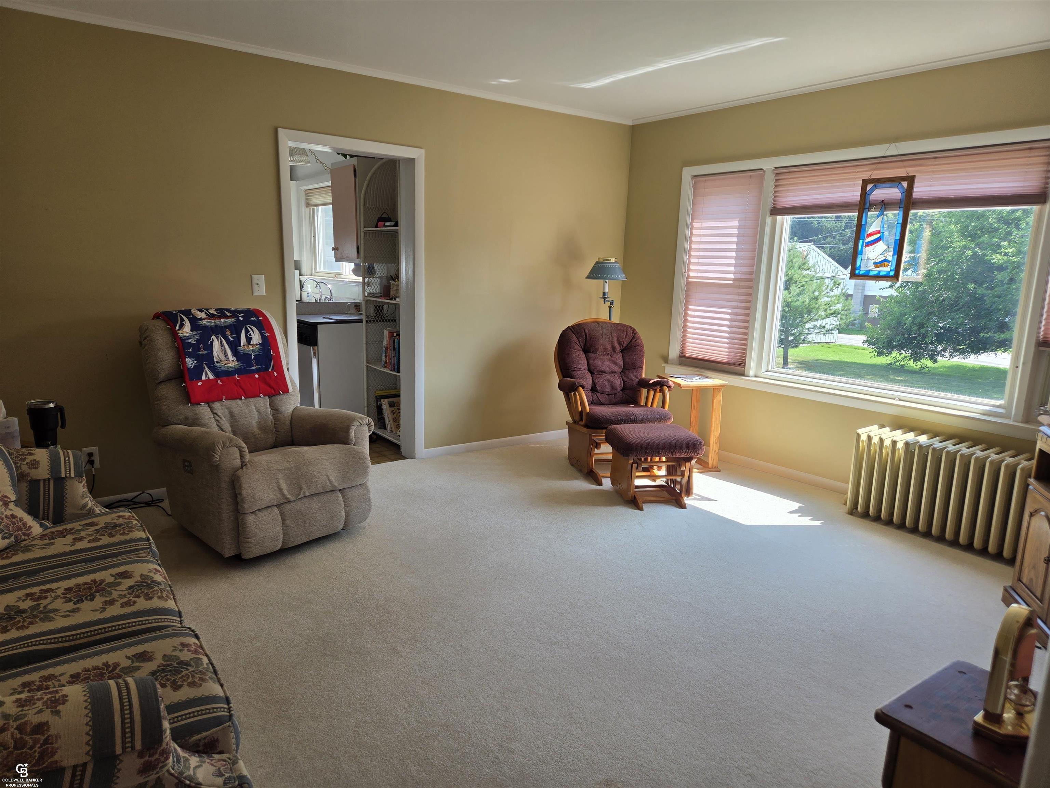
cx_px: 525
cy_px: 394
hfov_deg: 73.9
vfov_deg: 58.9
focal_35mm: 23
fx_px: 698
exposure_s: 1/199
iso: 25
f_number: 1.8
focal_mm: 5.4
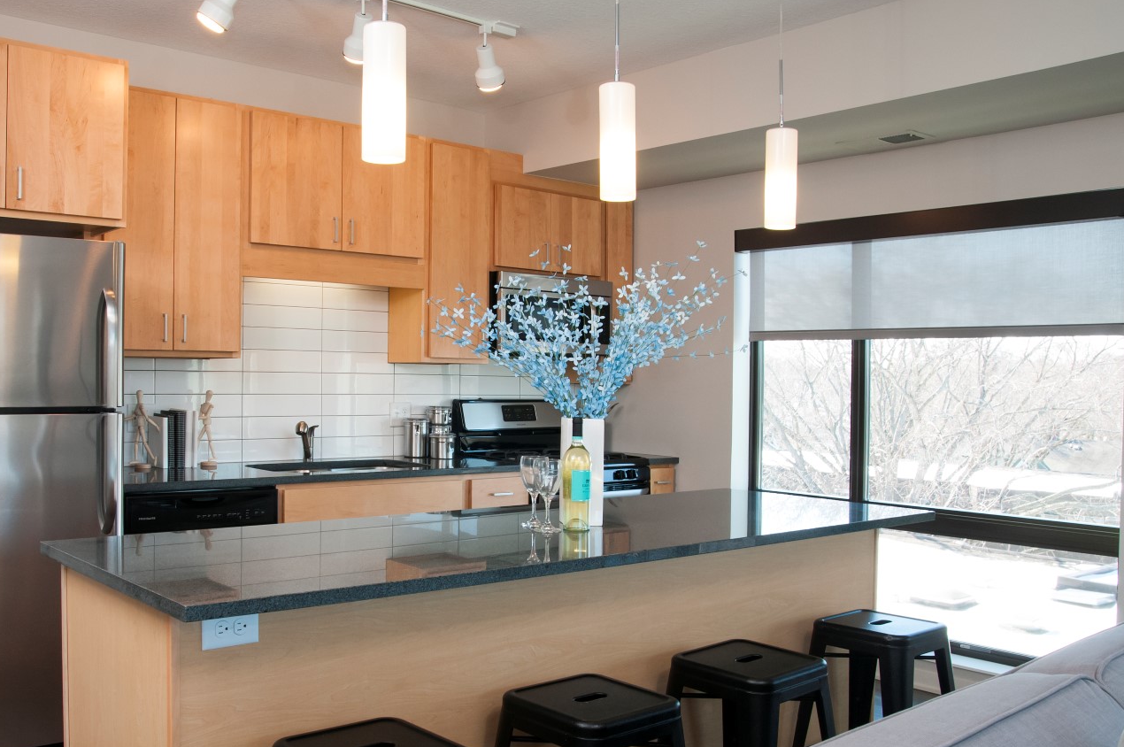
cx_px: 442
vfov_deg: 40.0
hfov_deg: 57.3
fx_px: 1018
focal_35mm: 33
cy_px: 468
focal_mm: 17
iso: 400
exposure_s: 1/40
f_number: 13
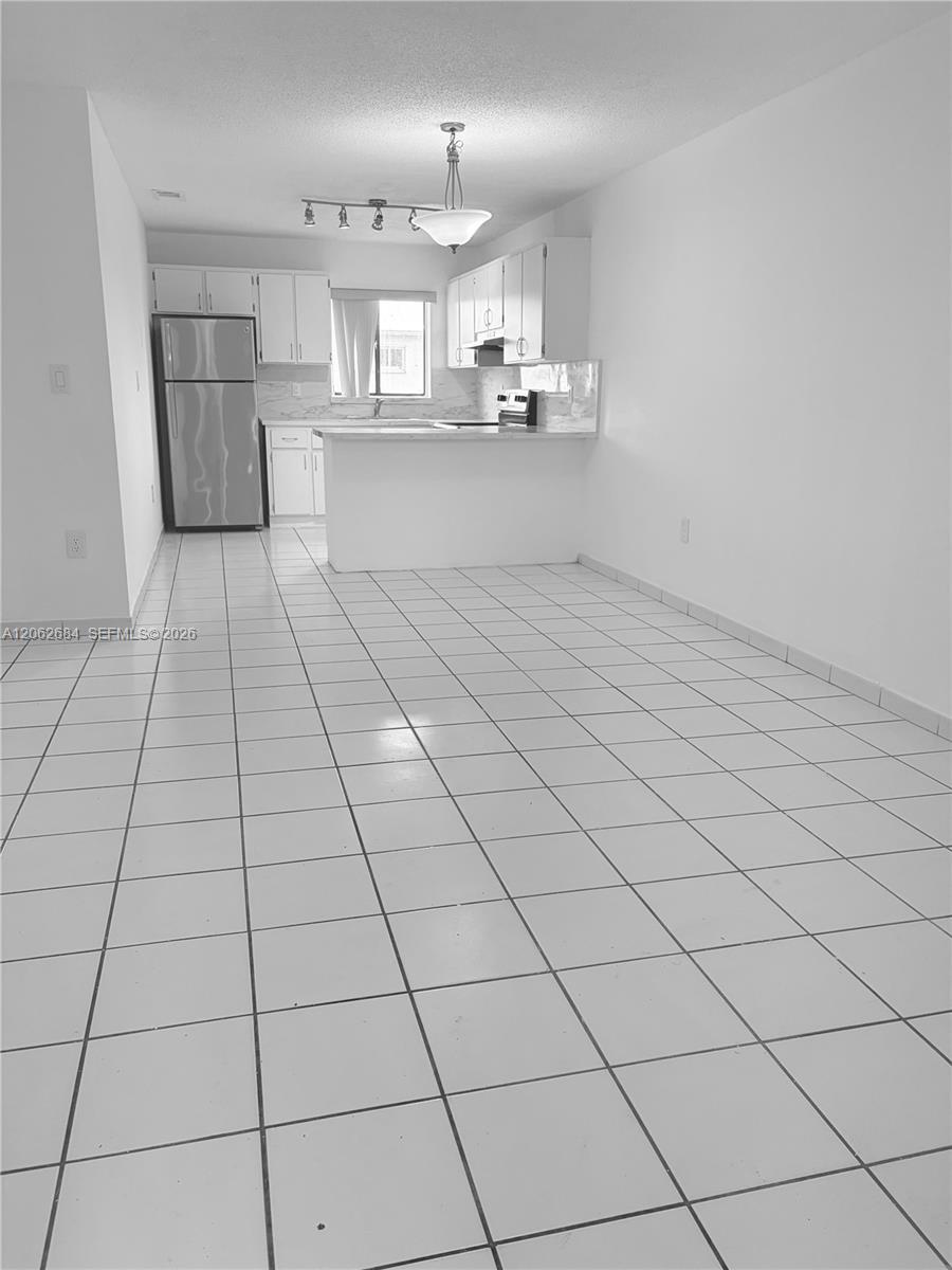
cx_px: 476
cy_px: 635
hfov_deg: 53.1
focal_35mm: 26
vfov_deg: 67.3
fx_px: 953
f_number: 1.6
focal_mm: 5.96
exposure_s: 1/196
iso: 125
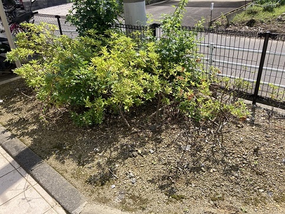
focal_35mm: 28
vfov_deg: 49.8
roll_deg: +4.8
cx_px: 142
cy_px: 107
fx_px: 231
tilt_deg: -28.0
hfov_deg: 63.4
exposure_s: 1/1171
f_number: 1.8
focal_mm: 3.99
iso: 20
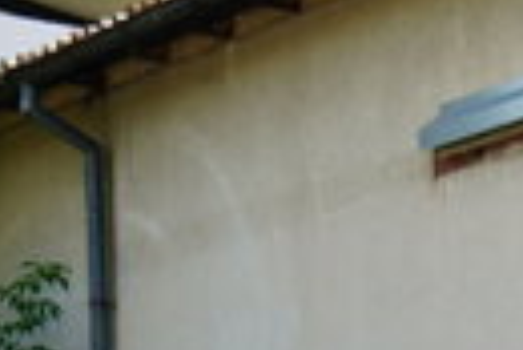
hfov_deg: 8.0
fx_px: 3258
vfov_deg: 5.8
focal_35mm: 224
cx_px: 1497
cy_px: 986
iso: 100
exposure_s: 1/80
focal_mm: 38
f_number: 5.6
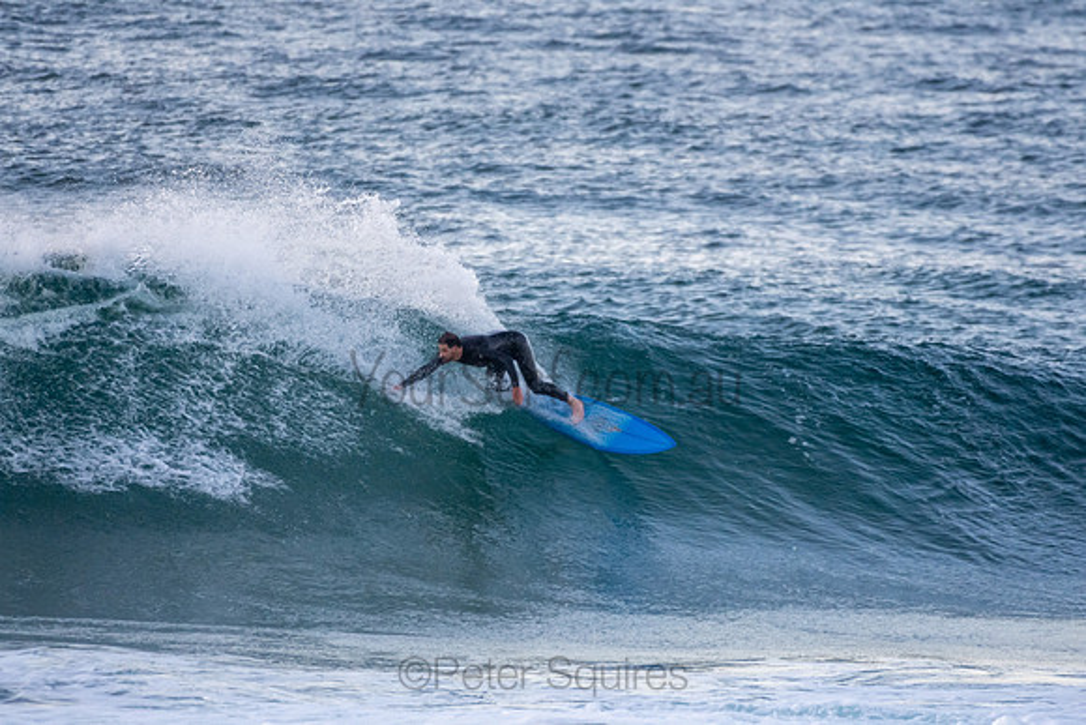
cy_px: 362
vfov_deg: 1.8
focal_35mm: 750
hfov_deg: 2.7
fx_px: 22629
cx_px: 543
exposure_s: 1/1250
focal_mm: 500
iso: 1800
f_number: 5.6
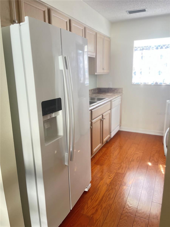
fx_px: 170
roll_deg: +1.6
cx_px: 85
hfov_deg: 53.1
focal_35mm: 26
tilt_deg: -14.0
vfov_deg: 67.3
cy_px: 114
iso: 250
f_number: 1.6
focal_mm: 5.1
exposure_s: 1/60
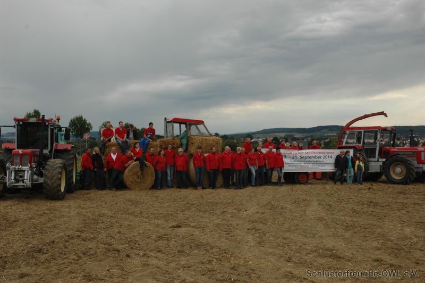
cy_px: 142
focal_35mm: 44
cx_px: 212
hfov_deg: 45.0
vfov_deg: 30.8
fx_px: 513
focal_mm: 29
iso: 400
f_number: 9
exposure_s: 1/320
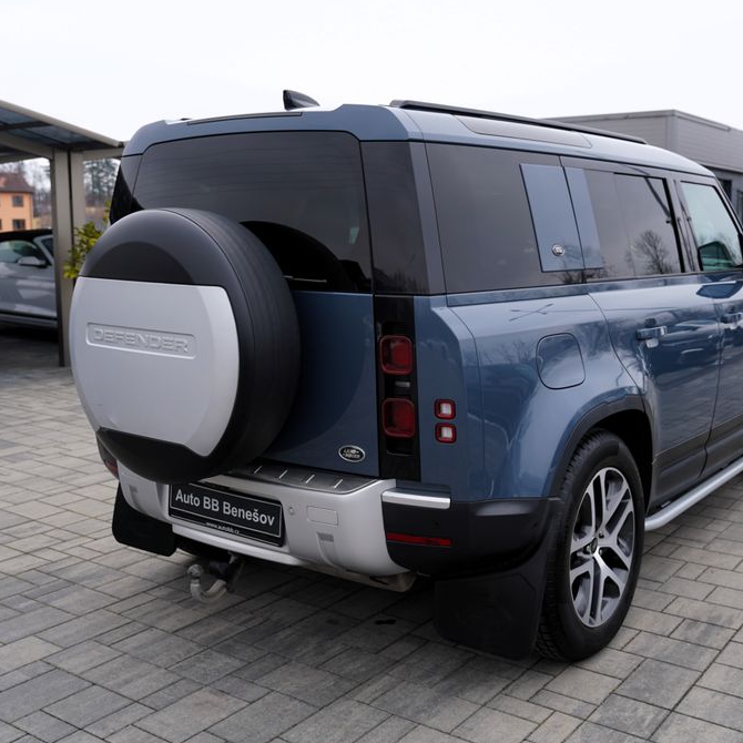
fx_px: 947
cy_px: 367
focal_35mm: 39
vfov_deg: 42.8
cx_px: 440
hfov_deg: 42.7
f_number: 4.5
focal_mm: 30
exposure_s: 1/80
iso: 100
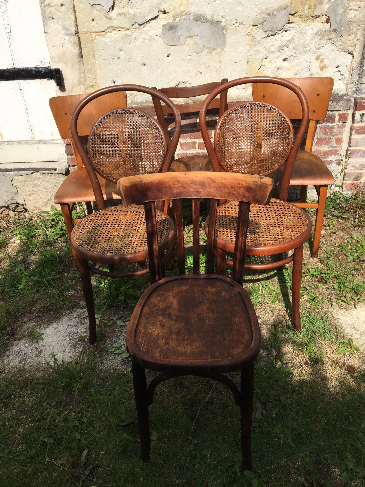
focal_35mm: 29
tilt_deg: -34.0
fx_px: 408
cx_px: 182
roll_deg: +3.9
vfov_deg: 61.7
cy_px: 244
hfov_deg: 48.2
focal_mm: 4.15
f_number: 2.2
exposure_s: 1/1647
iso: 32
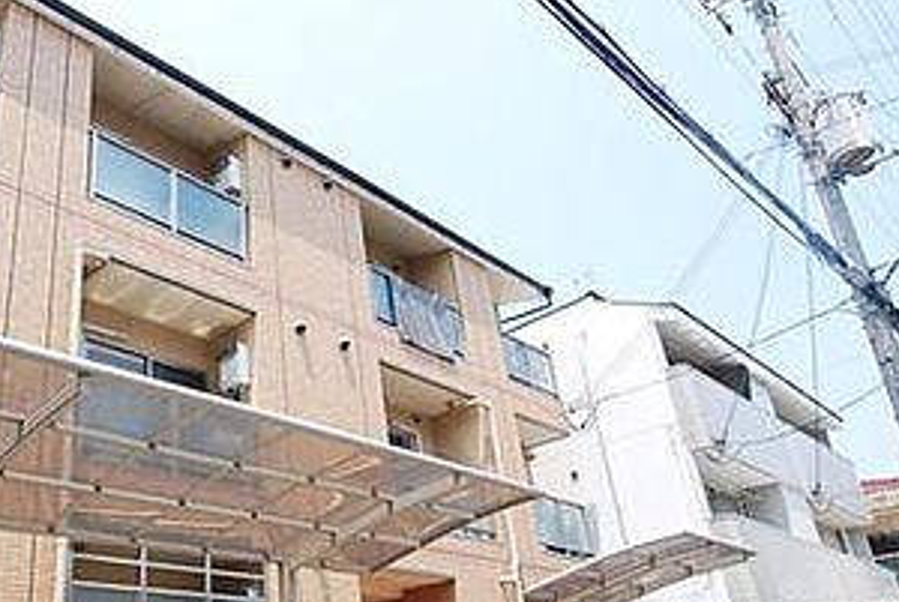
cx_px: 243
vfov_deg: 43.3
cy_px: 386
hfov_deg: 59.1
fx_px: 750
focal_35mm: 30
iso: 100
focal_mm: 10
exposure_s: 1/200
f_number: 7.1
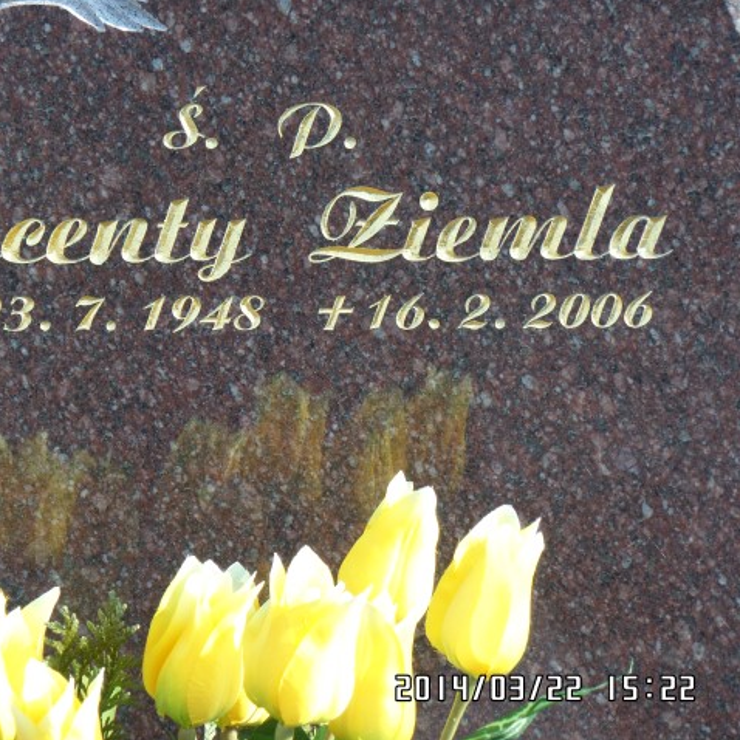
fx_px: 4039
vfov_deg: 10.5
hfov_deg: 10.5
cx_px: 271
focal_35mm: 167
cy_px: 370
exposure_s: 1/125
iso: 100
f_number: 4.2
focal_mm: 25.2
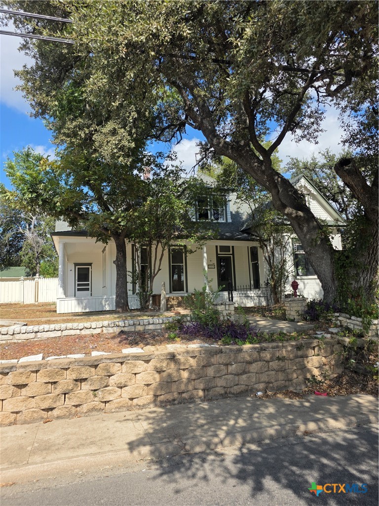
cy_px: 253
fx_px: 336
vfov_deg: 73.9
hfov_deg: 58.9
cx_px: 190
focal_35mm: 23
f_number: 1.7
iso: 80
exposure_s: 1/4145
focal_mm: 6.3
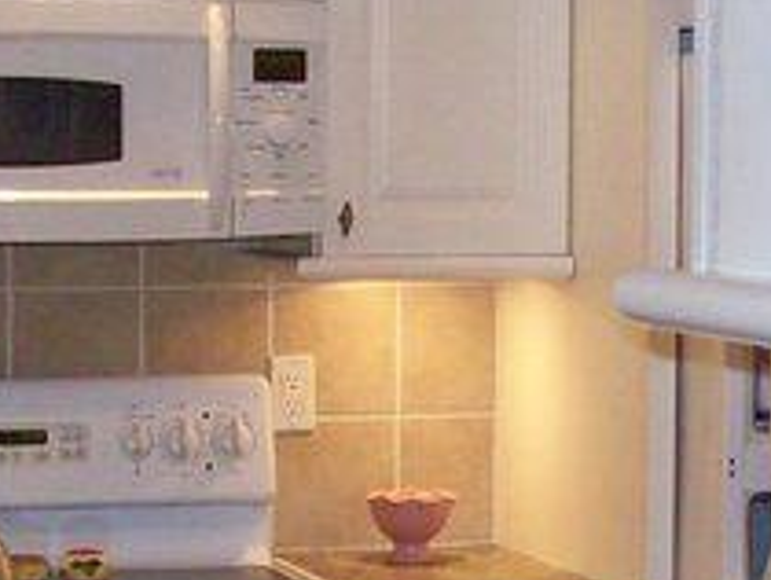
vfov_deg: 10.8
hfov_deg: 14.4
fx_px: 3055
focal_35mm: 137
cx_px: 367
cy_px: 499
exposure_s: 1/64
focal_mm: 6
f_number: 2.7
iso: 200
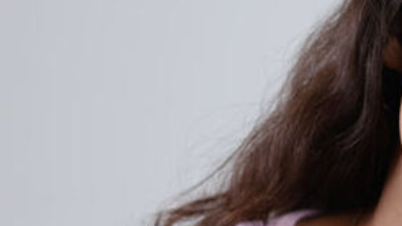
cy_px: 455
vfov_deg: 3.9
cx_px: 443
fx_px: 3273
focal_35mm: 307
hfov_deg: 7.0
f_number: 3.2
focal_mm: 85
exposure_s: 1/200
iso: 100
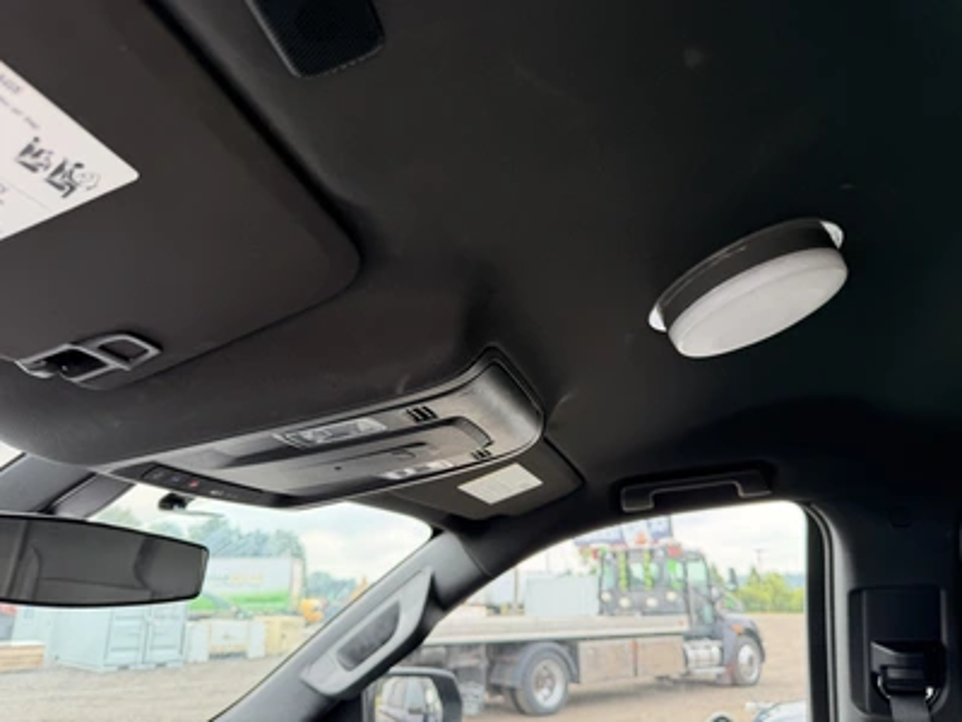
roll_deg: +1.3
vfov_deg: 56.8
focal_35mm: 24
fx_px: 667
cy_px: 361
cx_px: 481
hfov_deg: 71.6
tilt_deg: +17.3
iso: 80
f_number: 1.78
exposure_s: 1/180
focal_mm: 6.76
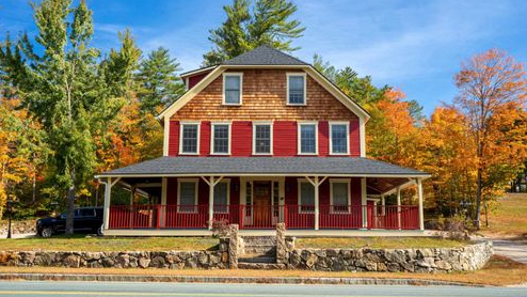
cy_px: 139
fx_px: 503
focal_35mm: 36
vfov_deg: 32.8
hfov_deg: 55.3
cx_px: 265
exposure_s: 1/125
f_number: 11
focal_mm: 34
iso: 100
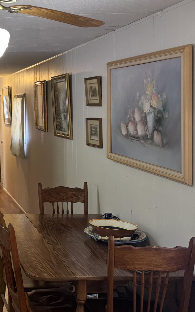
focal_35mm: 50
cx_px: -76
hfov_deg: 22.4
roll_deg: +2.1
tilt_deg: -2.2
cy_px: 125
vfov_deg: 40.1
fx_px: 425
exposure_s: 1/120
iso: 200
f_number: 1.78
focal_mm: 6.76
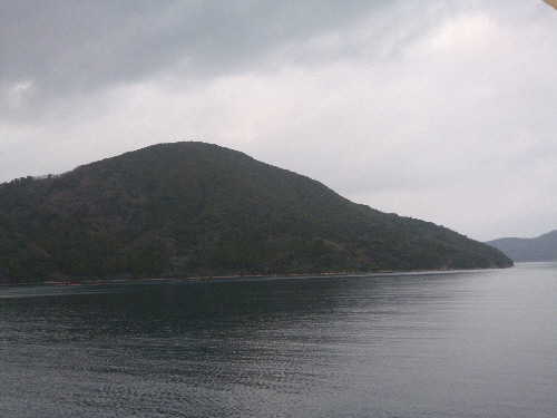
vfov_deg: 32.9
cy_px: 209
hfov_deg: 42.9
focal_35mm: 44
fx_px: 708
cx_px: 278
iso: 400
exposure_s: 1/60
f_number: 3.3
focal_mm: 7.9
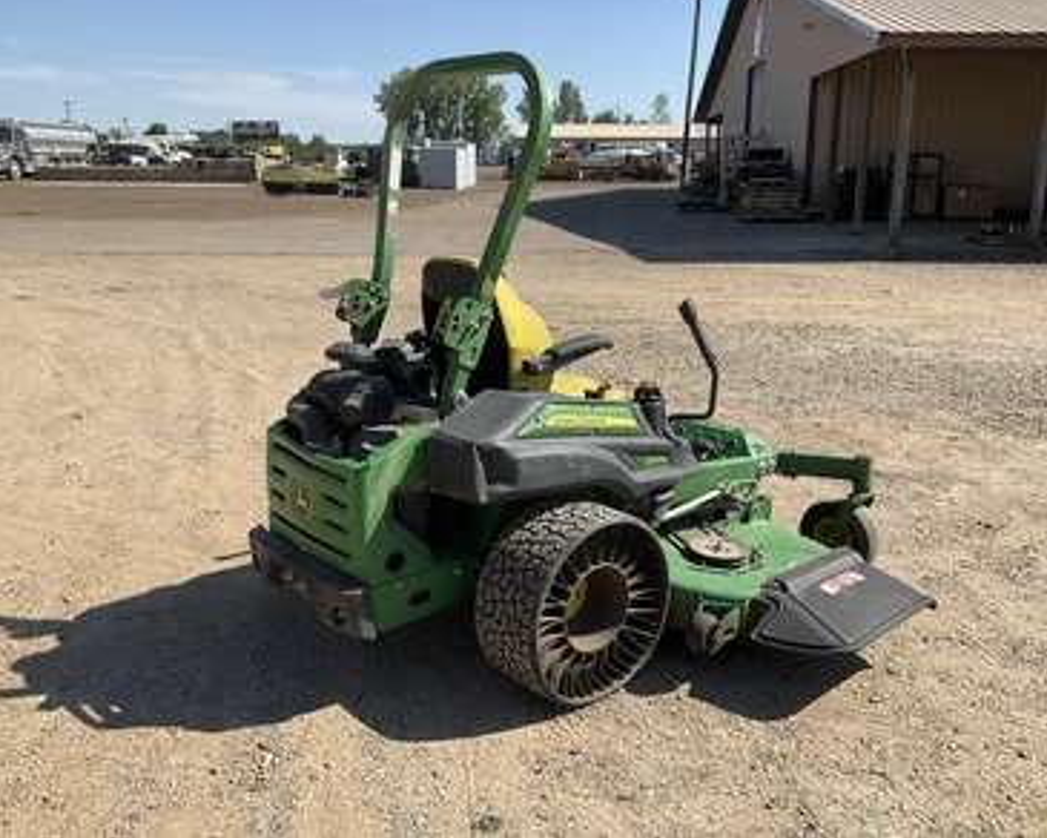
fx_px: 961
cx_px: 568
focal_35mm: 31
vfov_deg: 47.1
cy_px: 410
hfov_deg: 57.1
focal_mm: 3
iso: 25
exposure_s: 1/1626
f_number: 1.8
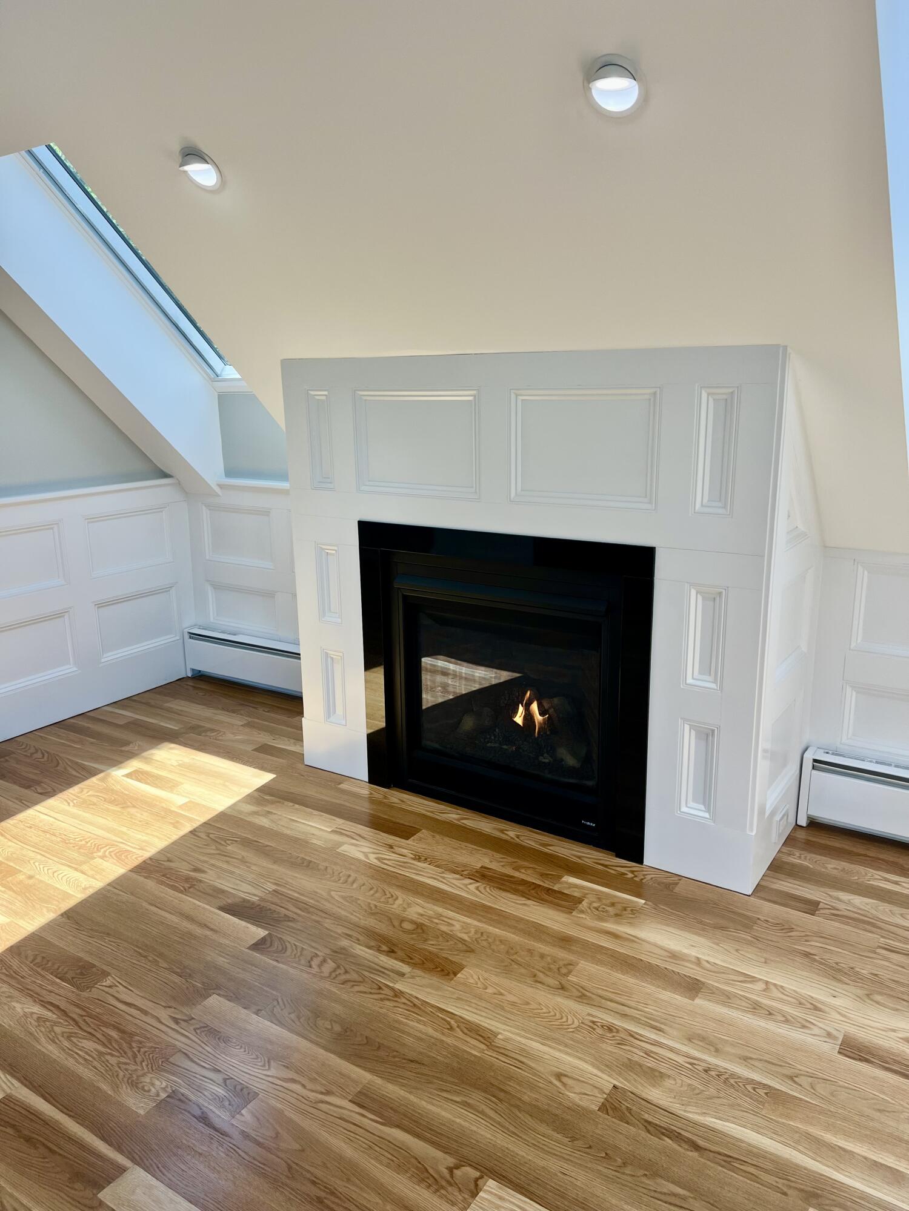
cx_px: 454
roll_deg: +2.0
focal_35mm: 26
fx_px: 910
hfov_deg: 53.1
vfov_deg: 67.3
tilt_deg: -13.1
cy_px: 606
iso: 40
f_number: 1.5
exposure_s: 1/281
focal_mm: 5.7
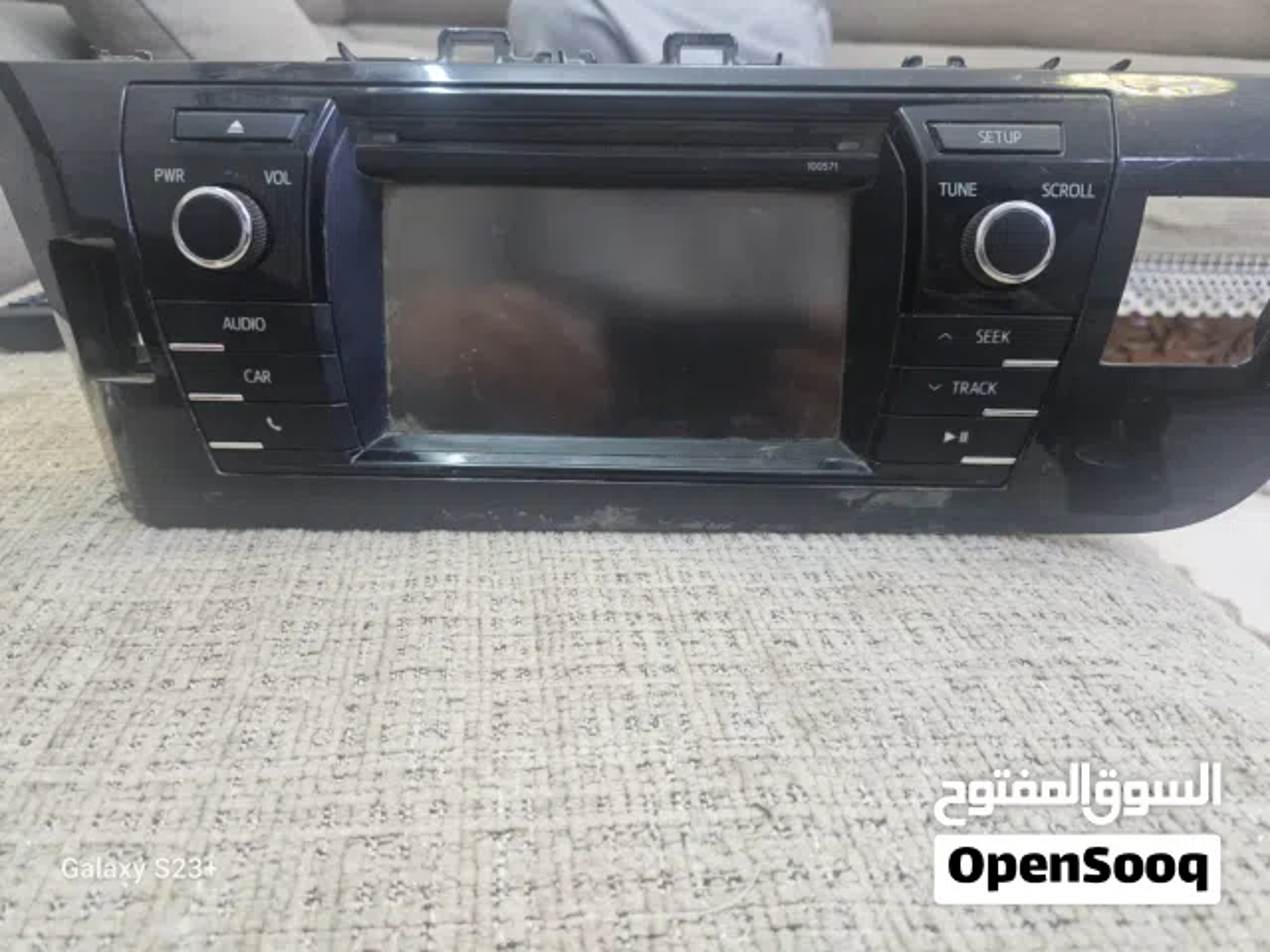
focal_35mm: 23
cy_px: 476
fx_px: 844
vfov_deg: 58.9
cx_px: 635
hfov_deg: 73.9
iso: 400
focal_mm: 5.4
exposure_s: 1/51
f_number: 1.8
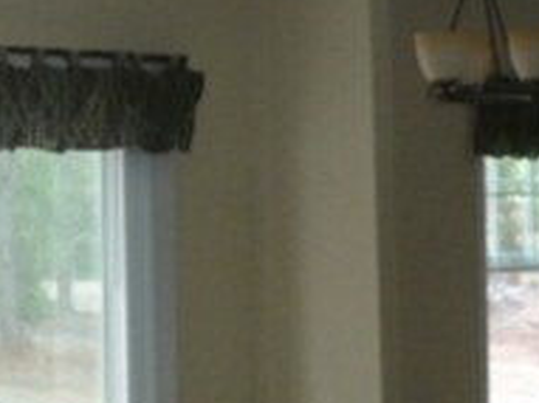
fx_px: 1898
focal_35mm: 122
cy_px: 178
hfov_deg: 15.3
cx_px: -199
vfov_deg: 12.1
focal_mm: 5.8
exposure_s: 1/30
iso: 160
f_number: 2.8
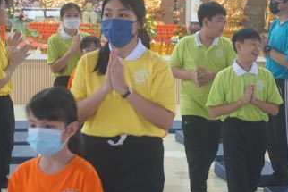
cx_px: 180
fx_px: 734
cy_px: 108
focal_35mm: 92
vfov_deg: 14.9
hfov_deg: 22.1
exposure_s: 1/160
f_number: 5.6
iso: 3200
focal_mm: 41
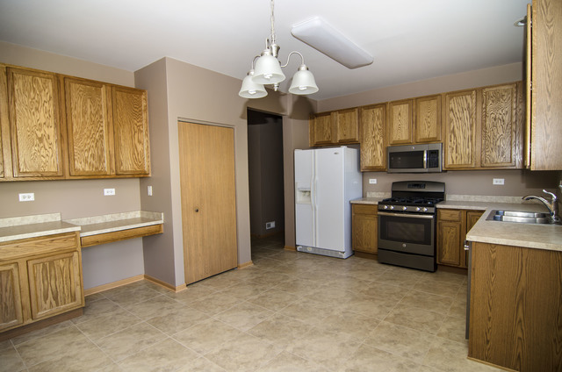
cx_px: 281
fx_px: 280
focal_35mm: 18
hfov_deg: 90.1
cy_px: 186
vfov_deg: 67.2
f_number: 5
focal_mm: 12
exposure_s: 1/60
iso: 200
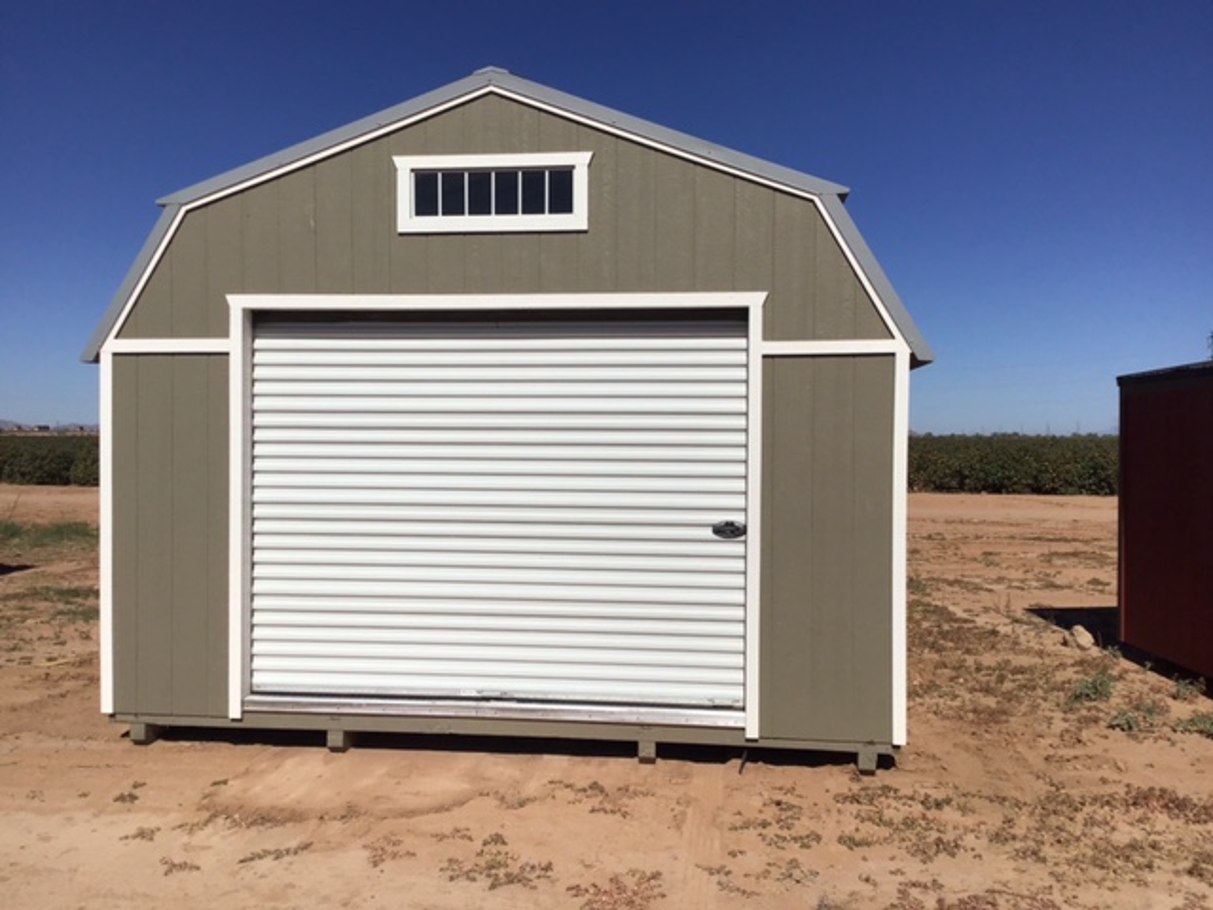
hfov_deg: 58.4
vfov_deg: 45.4
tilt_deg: -3.2
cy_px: 455
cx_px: 606
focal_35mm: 31
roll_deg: -1.0
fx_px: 1086
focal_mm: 3.3
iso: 25
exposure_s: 1/5435
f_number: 2.4
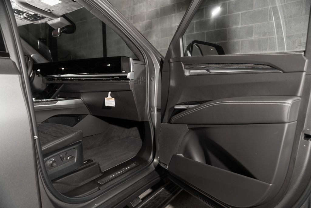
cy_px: 104
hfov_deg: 73.7
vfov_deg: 53.1
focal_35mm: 24
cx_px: 156
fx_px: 207
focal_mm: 24
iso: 250
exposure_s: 1/50
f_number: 3.2
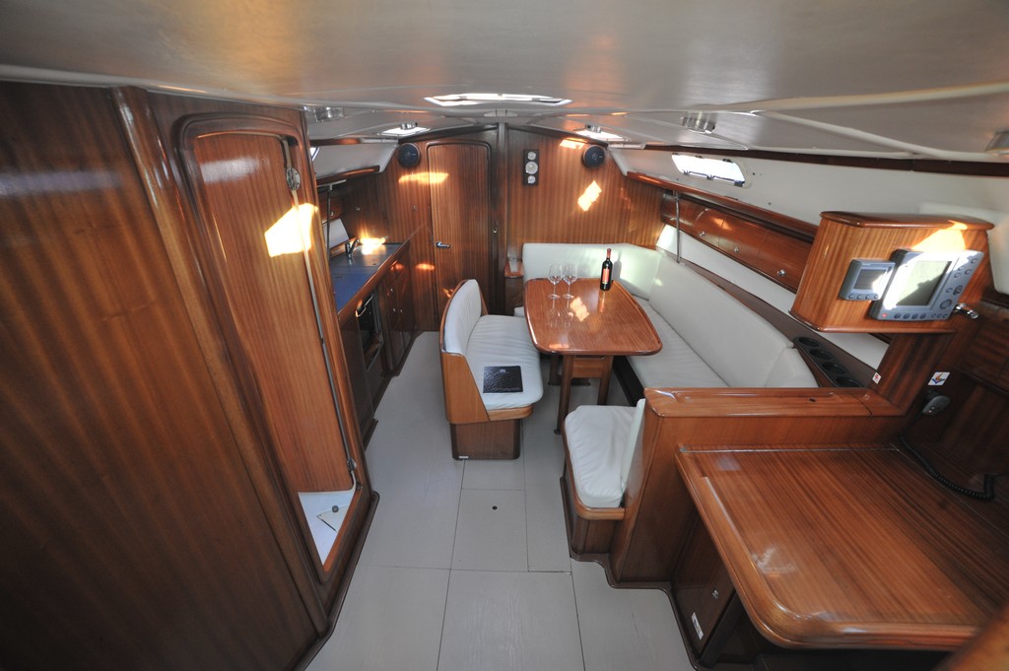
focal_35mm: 14
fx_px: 392
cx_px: 504
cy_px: 336
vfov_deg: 81.1
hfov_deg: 104.3
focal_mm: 14
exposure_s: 1/50
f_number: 6.3
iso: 1000
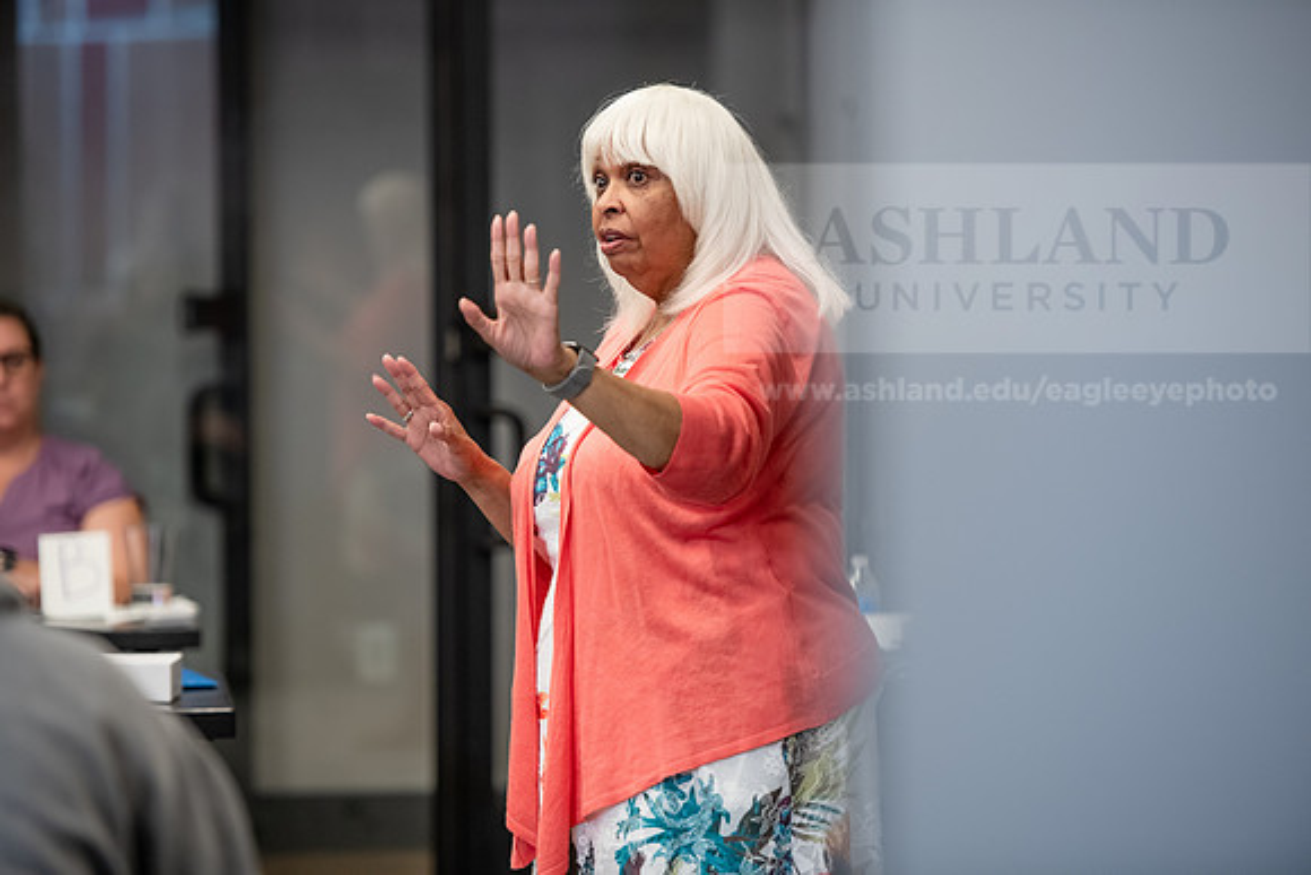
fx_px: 5464
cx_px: 656
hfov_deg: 13.7
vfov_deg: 9.2
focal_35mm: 150
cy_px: 438
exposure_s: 1/200
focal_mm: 150
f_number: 2.8
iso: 1250
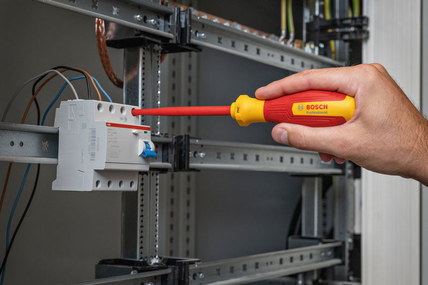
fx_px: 832
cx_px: 214
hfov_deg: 28.8
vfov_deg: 19.4
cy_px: 142
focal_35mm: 70
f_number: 11
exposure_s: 1/60
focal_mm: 70
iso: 2000
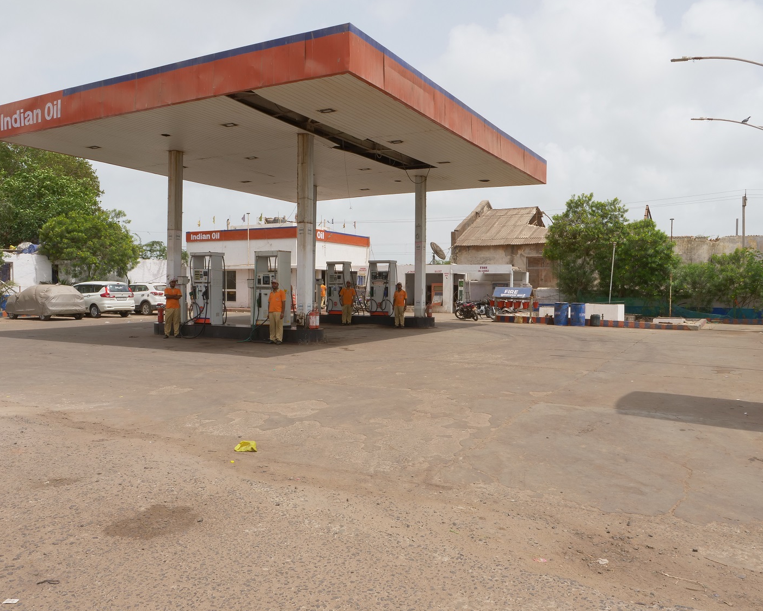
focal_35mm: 26
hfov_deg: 66.0
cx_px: 404
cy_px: 314
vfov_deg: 54.9
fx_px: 587
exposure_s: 1/160
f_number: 13
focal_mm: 12
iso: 200
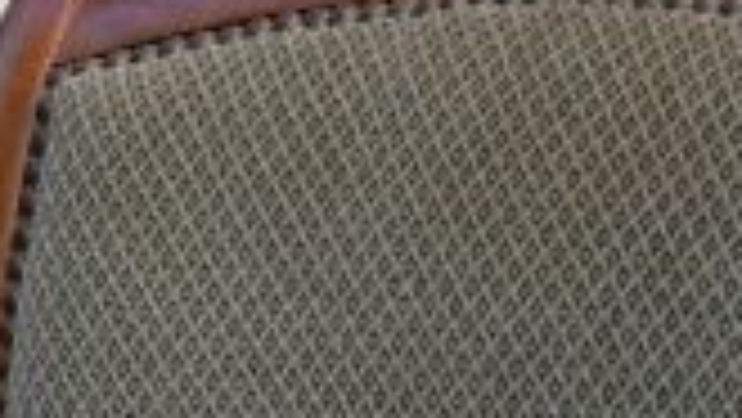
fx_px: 6673
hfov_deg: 6.3
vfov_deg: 3.5
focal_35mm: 339
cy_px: 1276
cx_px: -429
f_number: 3.2
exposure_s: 1/400
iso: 200
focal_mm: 20
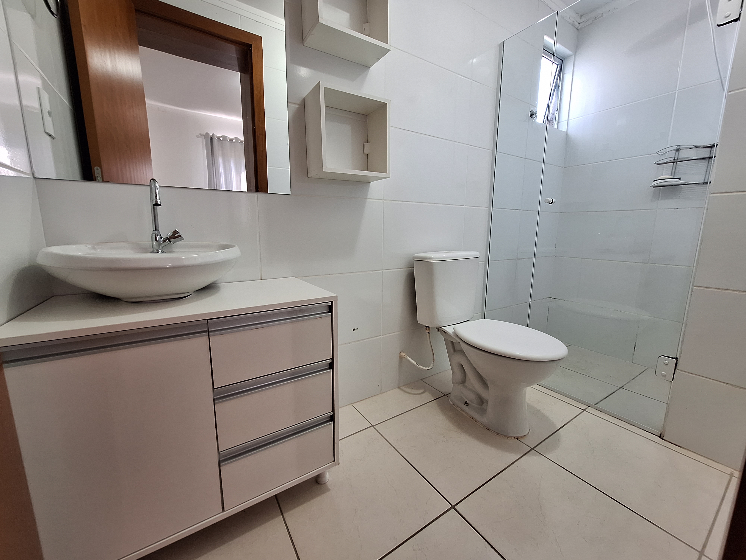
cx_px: 373
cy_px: 280
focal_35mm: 13
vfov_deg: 89.9
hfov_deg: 106.2
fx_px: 280
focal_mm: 1.74
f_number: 2.2
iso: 125
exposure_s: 1/40
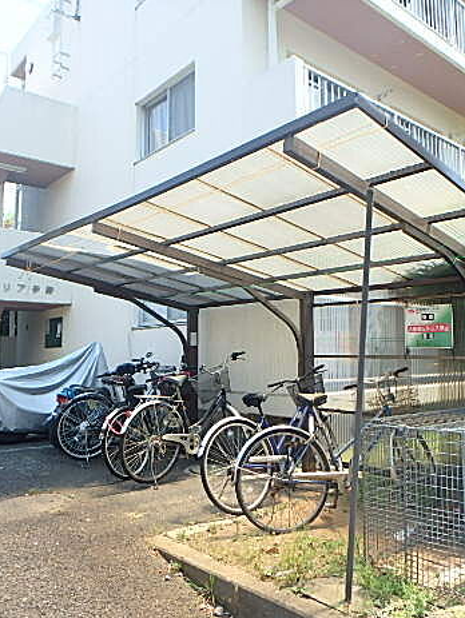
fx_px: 519
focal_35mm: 29
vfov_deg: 61.6
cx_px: 274
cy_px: 310
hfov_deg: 48.1
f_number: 3.5
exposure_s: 1/250
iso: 125
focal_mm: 3.7
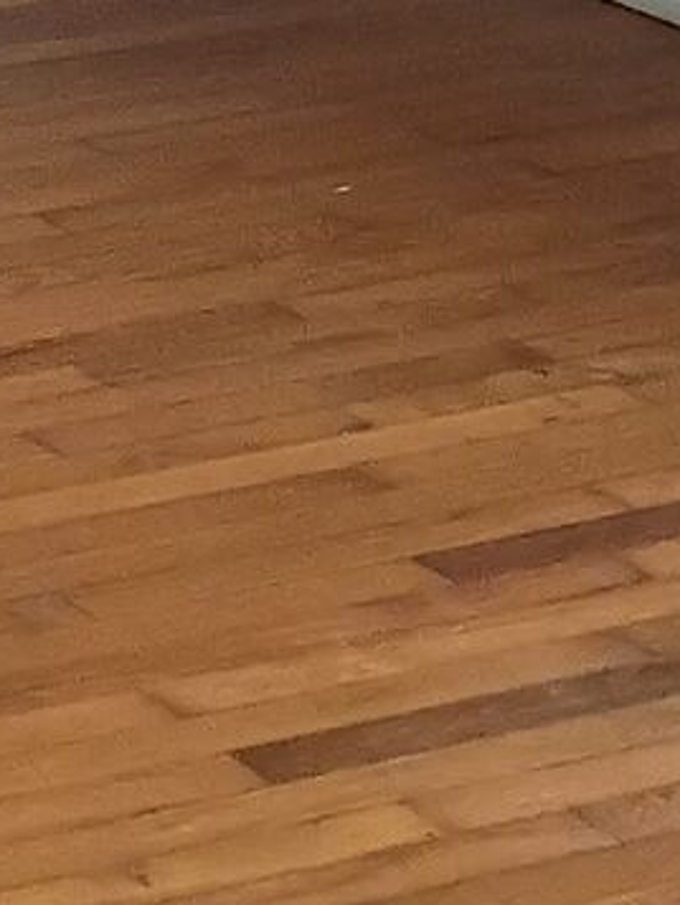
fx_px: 4895
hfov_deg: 7.6
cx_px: -637
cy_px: -1298
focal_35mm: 187
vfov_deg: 9.4
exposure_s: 1/60
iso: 100
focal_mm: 4.27
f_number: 1.8
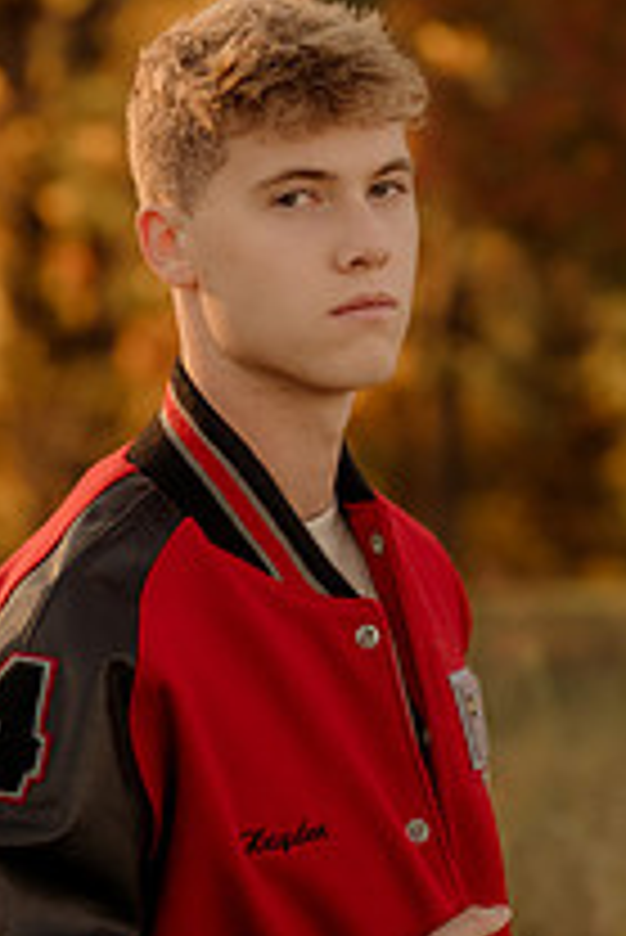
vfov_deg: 12.7
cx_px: 185
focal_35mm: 162
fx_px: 4218
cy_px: 504
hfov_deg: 8.5
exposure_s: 1/1000
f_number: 1.8
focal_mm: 50
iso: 250
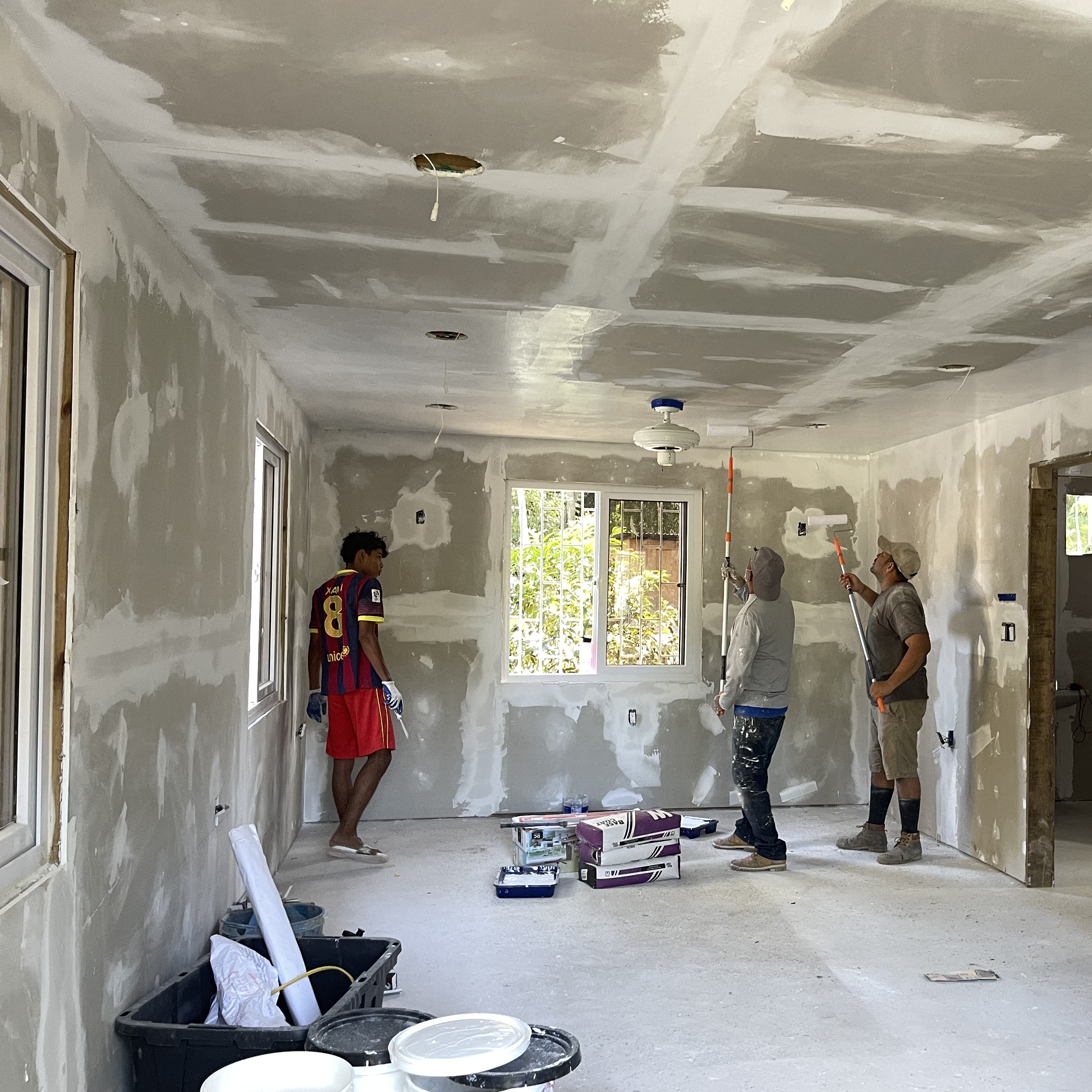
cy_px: 538
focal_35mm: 33
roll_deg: -1.3
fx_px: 1178
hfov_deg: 48.9
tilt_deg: +1.3
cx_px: 723
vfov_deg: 49.7
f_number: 1.6
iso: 125
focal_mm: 5.1
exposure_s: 1/61
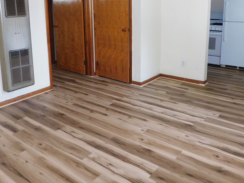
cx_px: 113
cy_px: 50
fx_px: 247
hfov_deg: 52.6
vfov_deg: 39.8
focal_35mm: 35
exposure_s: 1/30
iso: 200
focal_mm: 4
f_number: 3
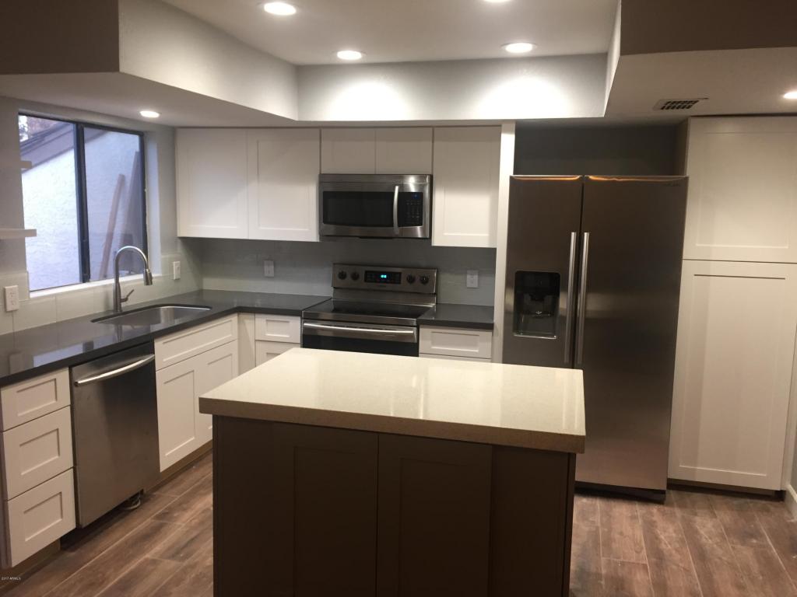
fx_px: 668
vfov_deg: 48.2
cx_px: 398
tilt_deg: -8.3
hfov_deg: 61.7
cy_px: 298
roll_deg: -0.5
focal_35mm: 29
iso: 100
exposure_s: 1/30
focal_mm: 4.15
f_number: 2.2
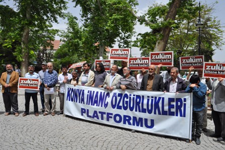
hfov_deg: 62.0
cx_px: 112
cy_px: 75
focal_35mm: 30
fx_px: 187
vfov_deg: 43.5
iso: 200
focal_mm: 20
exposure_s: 1/400
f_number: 10
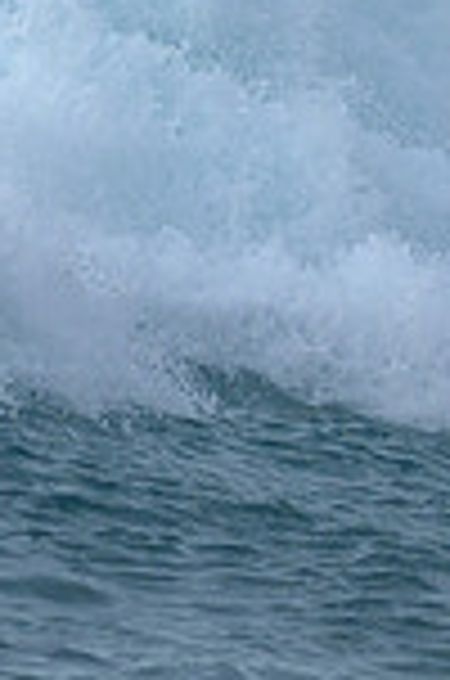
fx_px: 39931
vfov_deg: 1.0
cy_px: 160
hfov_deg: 0.6
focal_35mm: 2120
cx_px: 1227
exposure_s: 1/2000
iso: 500
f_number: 9
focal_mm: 400
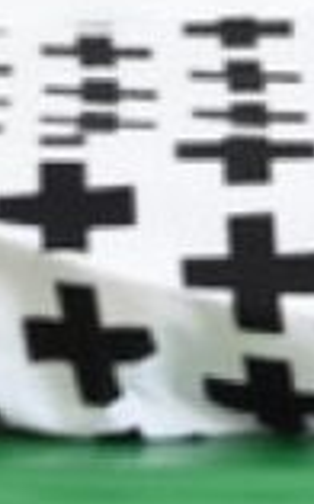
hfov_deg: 4.9
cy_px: -252
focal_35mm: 269
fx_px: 3687
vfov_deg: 7.7
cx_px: 244
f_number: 3.8
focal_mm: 24
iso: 100
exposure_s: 1/2.5
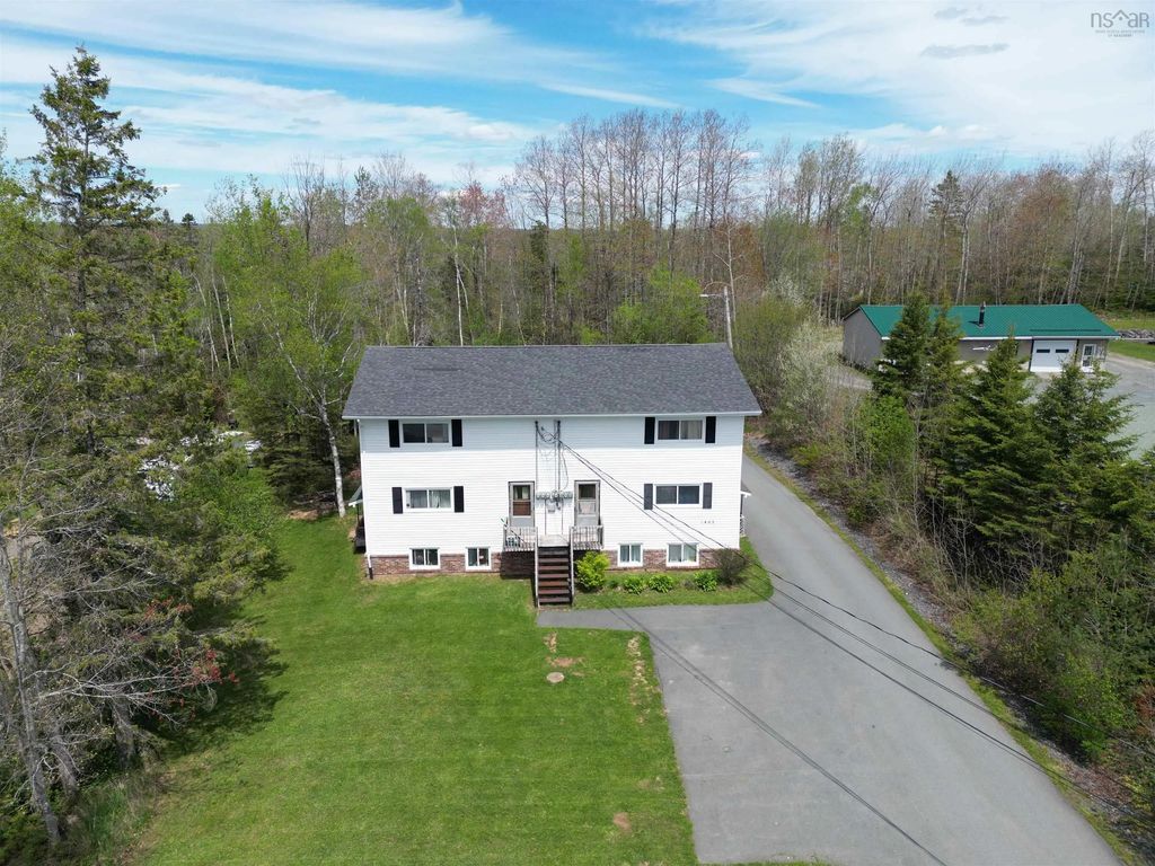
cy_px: 433
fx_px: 801
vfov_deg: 56.8
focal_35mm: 24
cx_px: 578
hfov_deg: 71.6
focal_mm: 6.72
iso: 130
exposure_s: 1/3000
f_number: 1.7
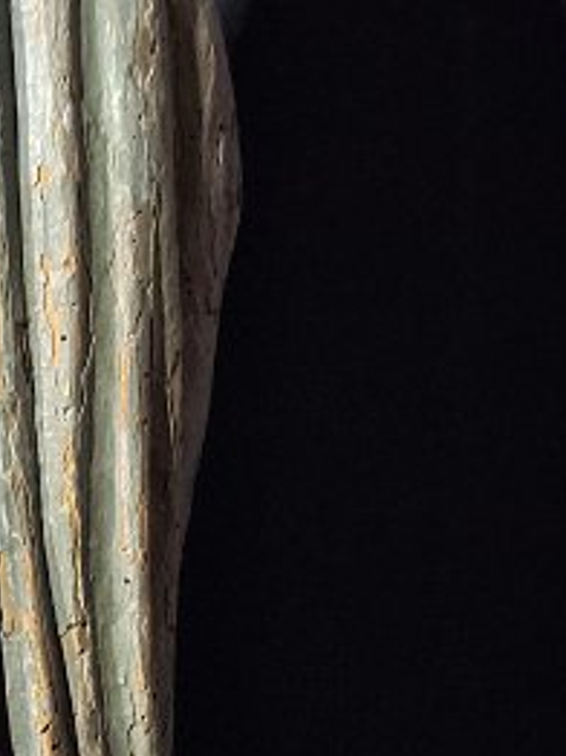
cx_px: -173
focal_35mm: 110
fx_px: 2402
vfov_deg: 17.5
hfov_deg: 13.0
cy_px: 759
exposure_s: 1/25
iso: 320
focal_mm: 5.23
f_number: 1.8
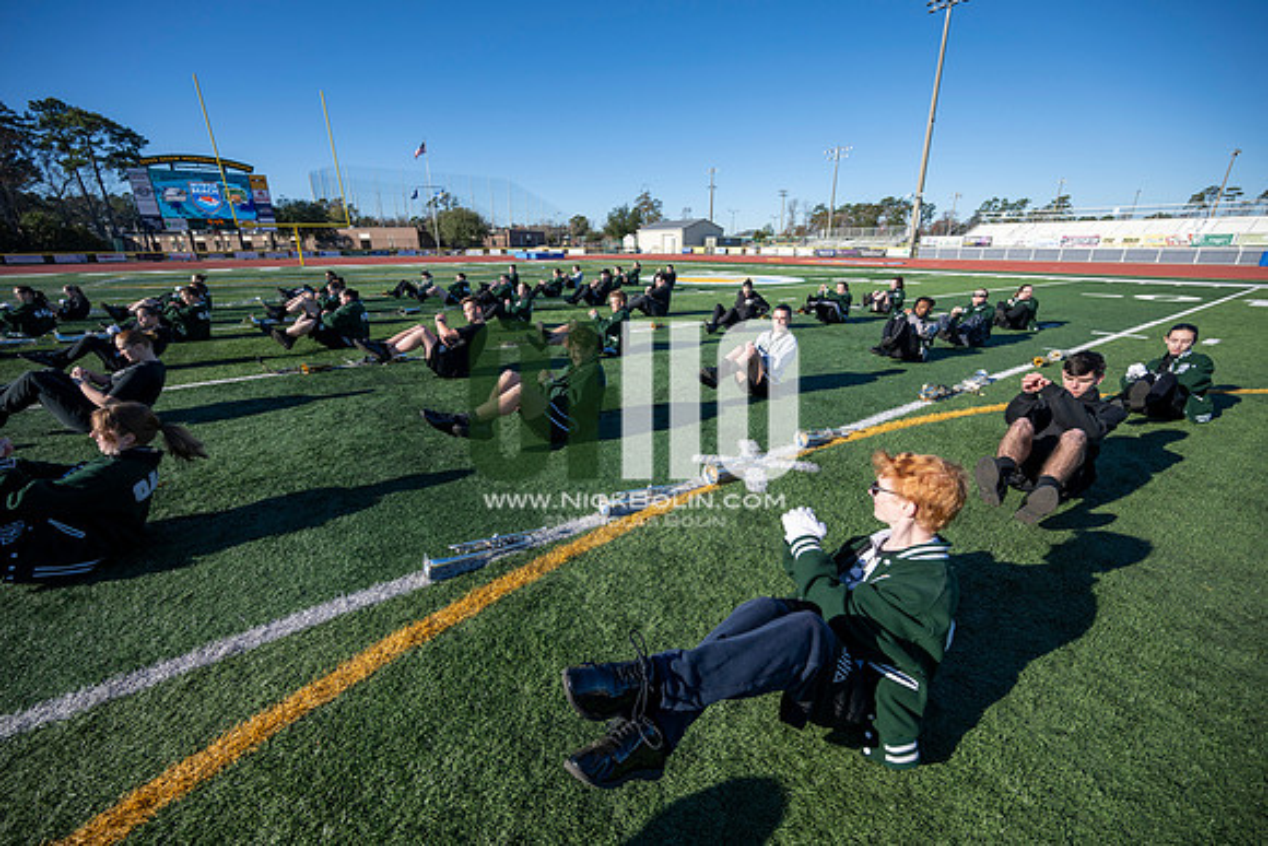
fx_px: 493
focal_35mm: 14
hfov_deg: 104.2
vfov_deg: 81.2
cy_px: 423
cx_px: 634
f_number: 4
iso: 160
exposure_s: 1/2000
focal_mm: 14
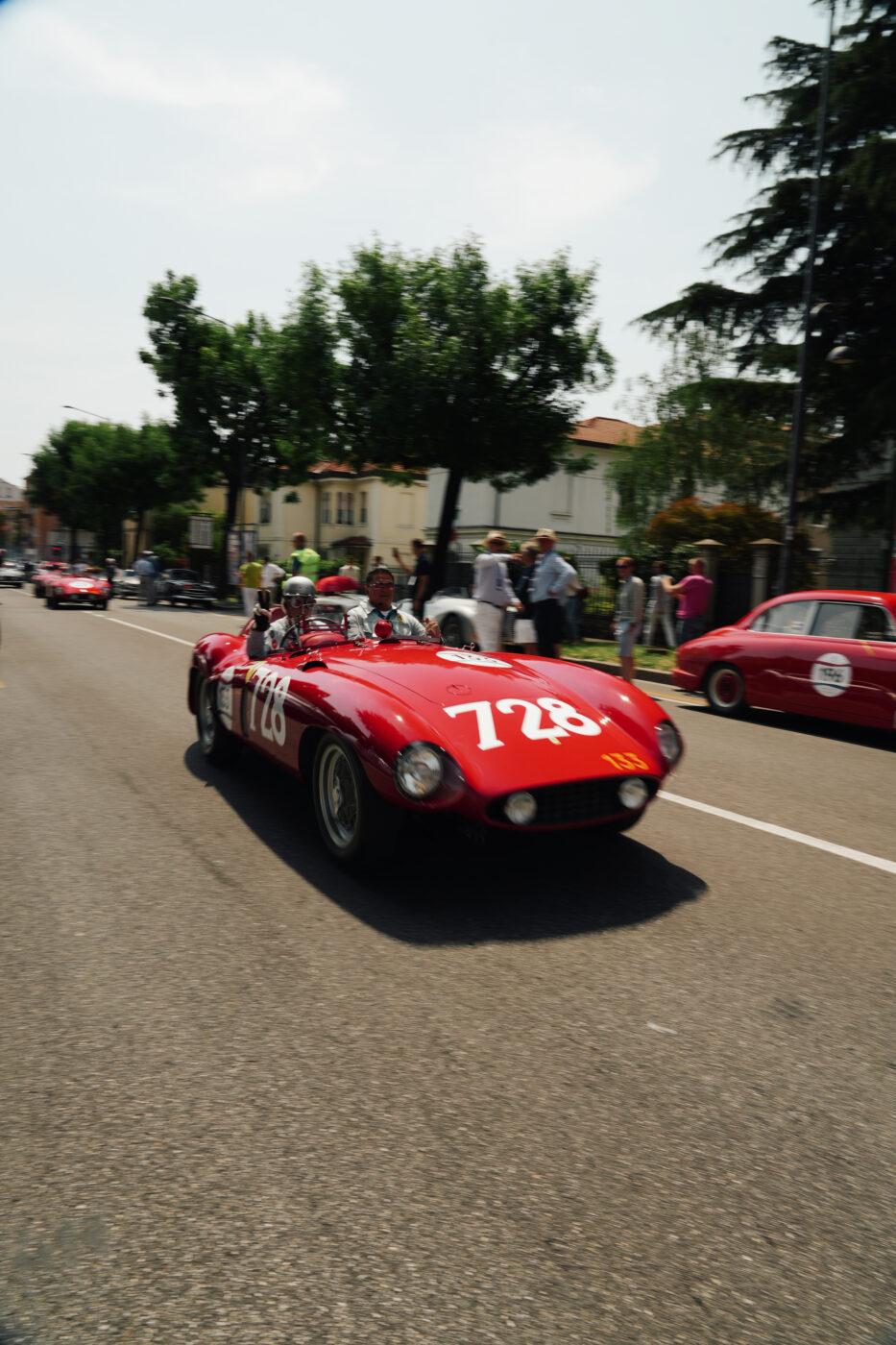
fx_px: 896
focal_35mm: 24
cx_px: 448
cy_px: 672
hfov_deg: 53.1
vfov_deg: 73.8
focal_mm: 24
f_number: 11
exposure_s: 1/60
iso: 100
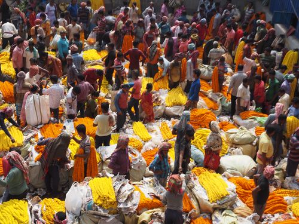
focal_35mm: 54
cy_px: 112
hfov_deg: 35.5
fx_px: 466
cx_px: 150
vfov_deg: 27.0
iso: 200
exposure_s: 1/320
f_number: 6.3
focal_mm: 27
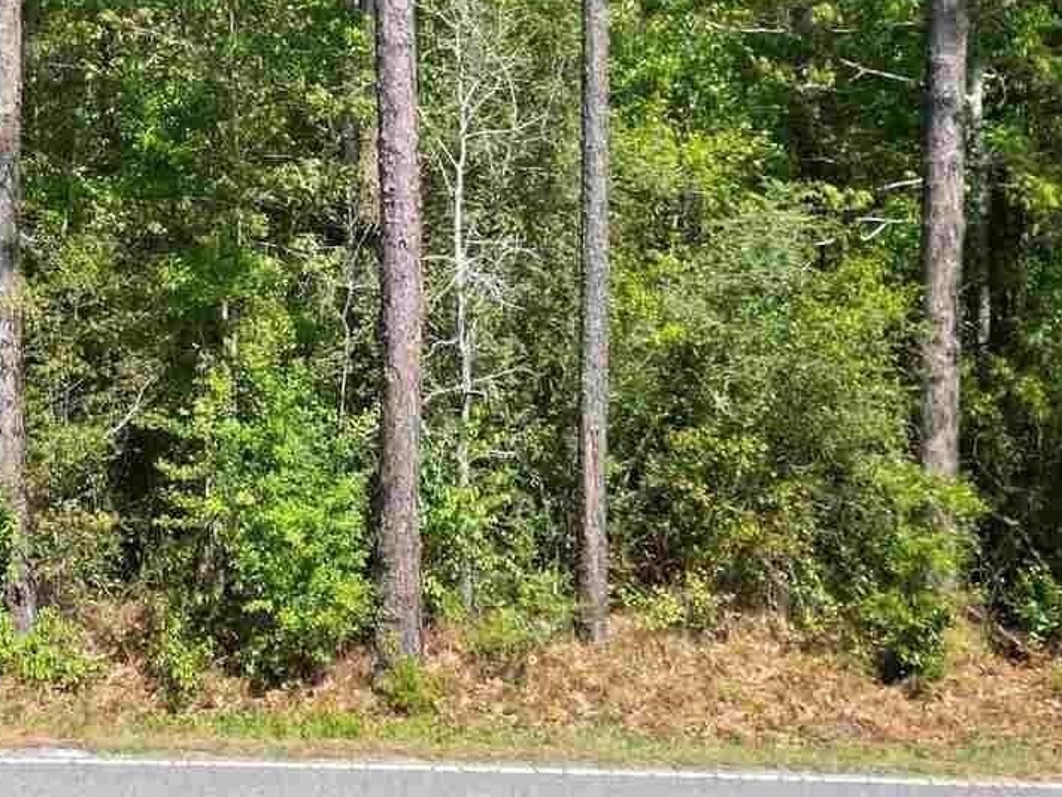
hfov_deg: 28.1
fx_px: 2117
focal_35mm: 69
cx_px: 479
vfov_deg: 21.0
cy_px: 128
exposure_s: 1/1500
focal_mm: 6.72
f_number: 1.7
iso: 110
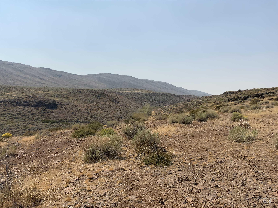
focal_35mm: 29
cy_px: 104
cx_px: 139
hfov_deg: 61.7
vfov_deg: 48.2
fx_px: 233
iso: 20
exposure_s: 1/4065
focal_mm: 3
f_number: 1.8
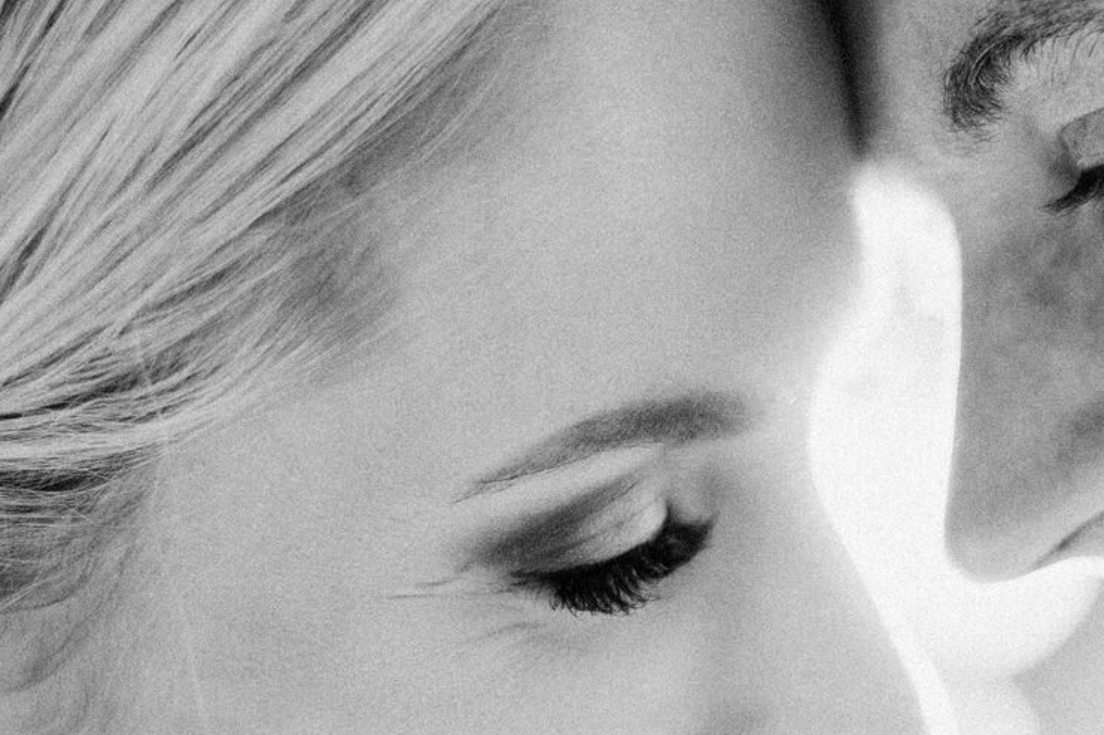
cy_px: 640
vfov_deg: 12.6
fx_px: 3310
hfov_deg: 18.6
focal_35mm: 108
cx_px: 1024
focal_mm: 50
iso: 400
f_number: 2
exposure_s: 1/800
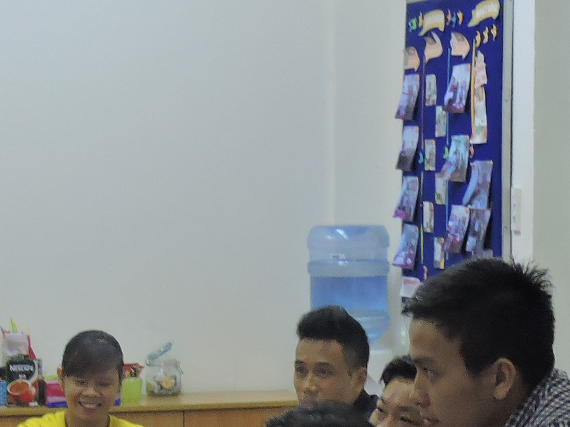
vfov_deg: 8.8
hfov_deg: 12.0
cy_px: 611
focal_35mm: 165
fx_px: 2716
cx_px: 190
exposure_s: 1/25
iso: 400
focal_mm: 8.4
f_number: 3.5
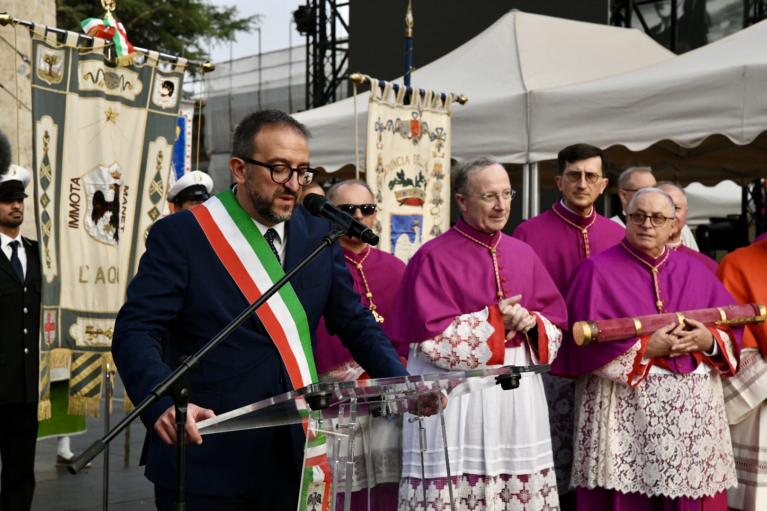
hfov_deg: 28.8
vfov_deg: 19.5
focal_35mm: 70
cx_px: 384
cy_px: 256
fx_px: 1491
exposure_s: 1/1000
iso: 4000
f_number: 8
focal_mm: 70
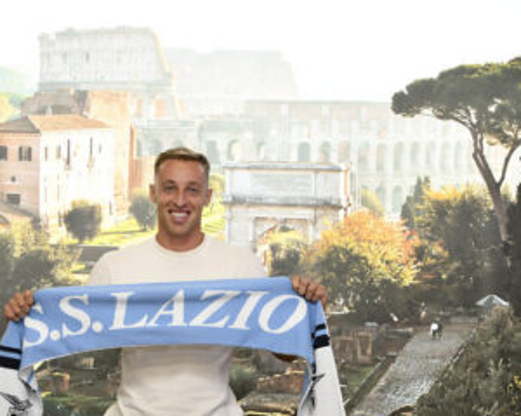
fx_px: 694
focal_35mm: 45
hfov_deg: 40.7
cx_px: 181
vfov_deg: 33.4
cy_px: 244
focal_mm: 30
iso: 2000
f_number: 4
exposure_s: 1/400
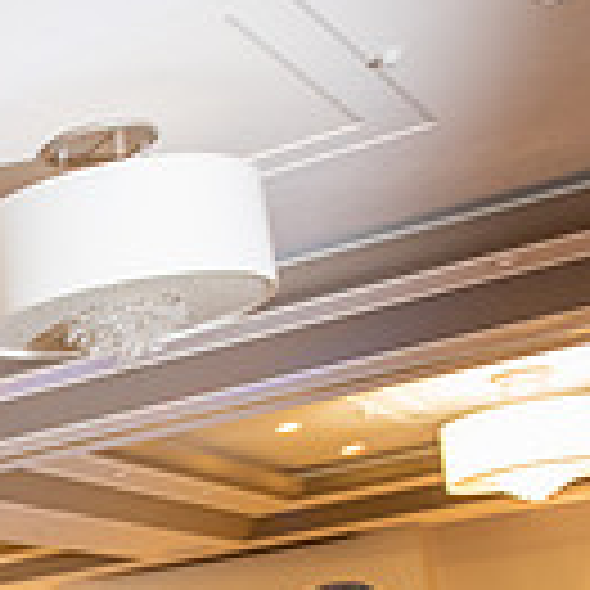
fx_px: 1735
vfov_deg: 18.1
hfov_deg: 16.0
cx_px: -509
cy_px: 754
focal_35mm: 90
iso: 1600
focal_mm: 24
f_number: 2.8
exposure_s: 1/50
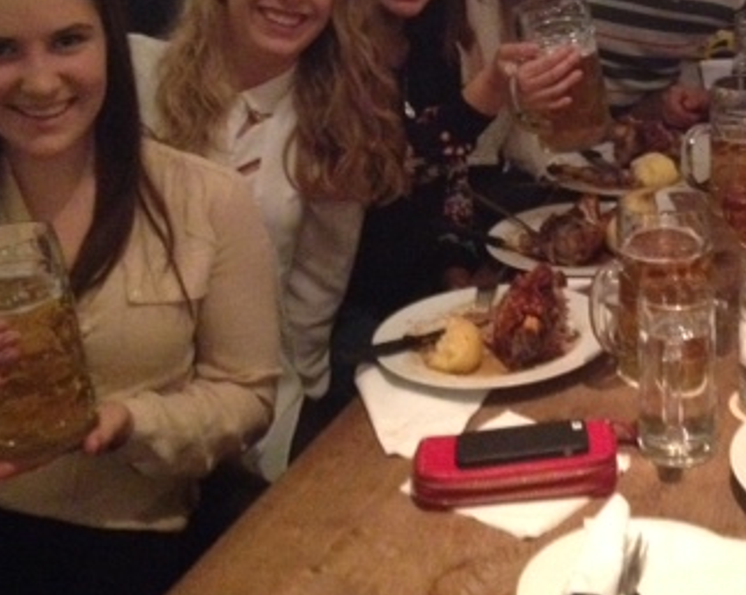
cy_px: 139
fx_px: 1500
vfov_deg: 22.2
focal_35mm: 68
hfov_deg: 27.0
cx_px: 667
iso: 800
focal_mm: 4.28
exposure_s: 1/15
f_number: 2.4
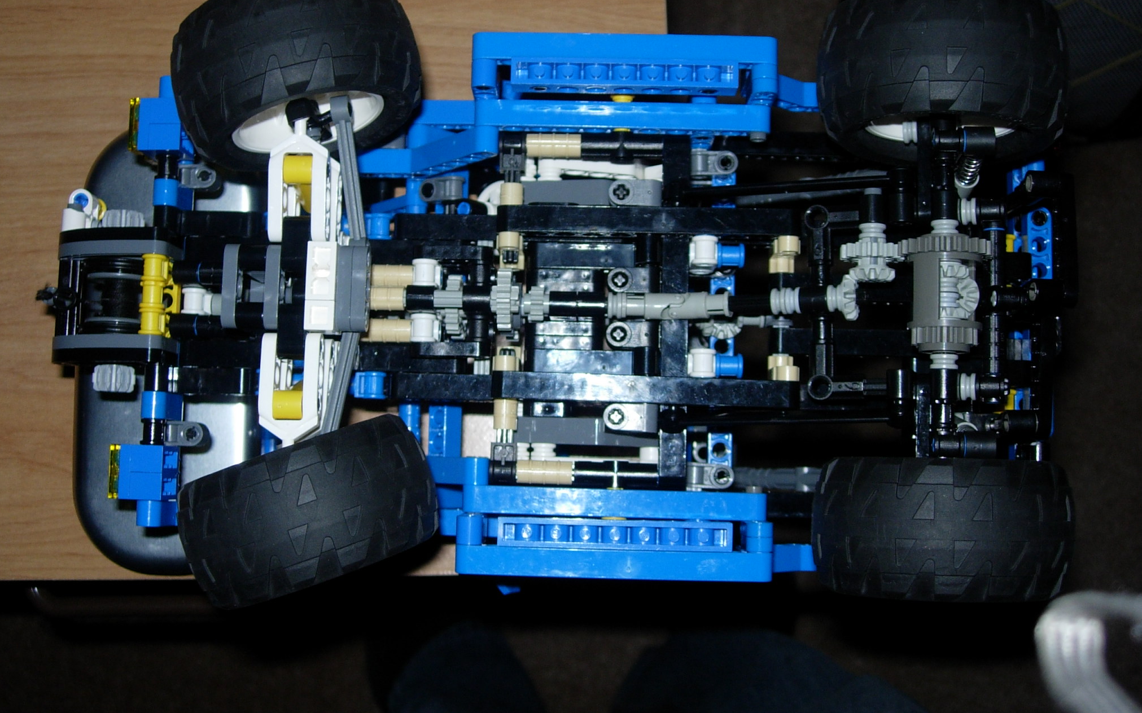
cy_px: 314
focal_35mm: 44
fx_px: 1369
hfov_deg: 45.3
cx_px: 570
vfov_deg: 29.2
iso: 79
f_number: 2.9
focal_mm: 8.5
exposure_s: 1/64
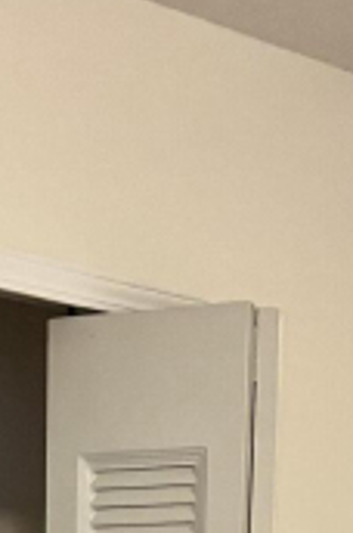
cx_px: 59
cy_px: 1009
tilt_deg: -10.3
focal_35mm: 105
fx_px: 1551
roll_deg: -0.7
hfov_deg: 12.9
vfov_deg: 16.0
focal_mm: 5.7
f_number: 1.5
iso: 500
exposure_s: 1/60
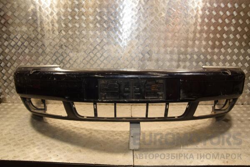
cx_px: 125
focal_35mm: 27
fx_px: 187
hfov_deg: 67.4
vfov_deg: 47.9
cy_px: 84
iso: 800
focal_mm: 18
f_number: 5
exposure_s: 1/200
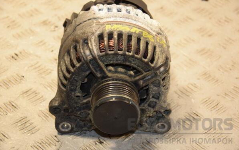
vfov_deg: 12.1
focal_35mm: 108
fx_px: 704
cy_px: 71
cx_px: 120
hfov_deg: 19.3
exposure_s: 1/160
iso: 800
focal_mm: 70
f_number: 5.3
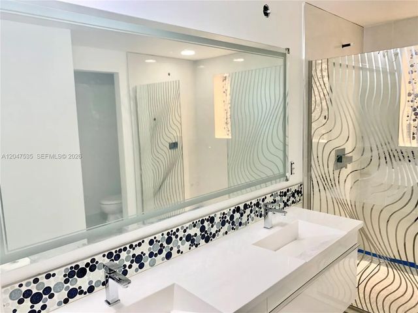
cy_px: 156
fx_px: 314
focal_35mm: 26
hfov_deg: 67.3
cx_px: 209
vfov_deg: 53.1
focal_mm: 4.25
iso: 100
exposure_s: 1/60
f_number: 1.8
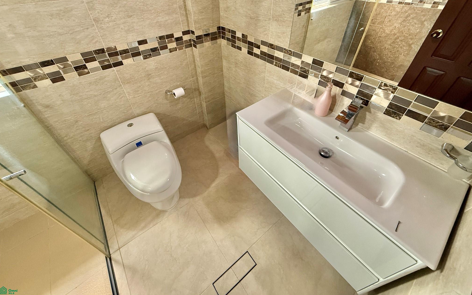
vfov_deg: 74.0
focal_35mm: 15
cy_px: 118
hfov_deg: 101.5
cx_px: 236
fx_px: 193
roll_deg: +1.8
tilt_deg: -39.2
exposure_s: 1/95
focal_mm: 2.22
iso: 320
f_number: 2.2
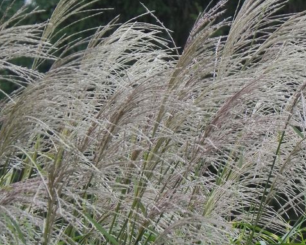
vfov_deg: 3.3
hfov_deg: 4.1
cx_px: 167
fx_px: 4313
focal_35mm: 476
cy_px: 192
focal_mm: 51.8
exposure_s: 1/60
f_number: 5
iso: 160
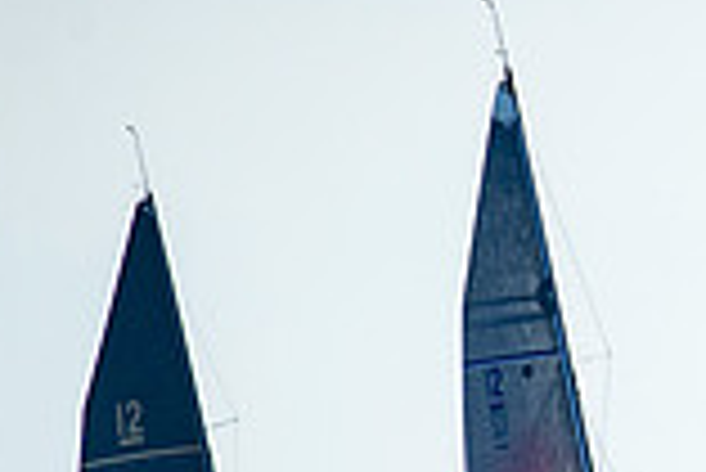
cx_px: 1238
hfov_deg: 0.9
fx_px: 44813
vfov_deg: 0.6
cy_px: 715
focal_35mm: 2283
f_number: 5
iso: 400
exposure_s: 1/4000
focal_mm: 600
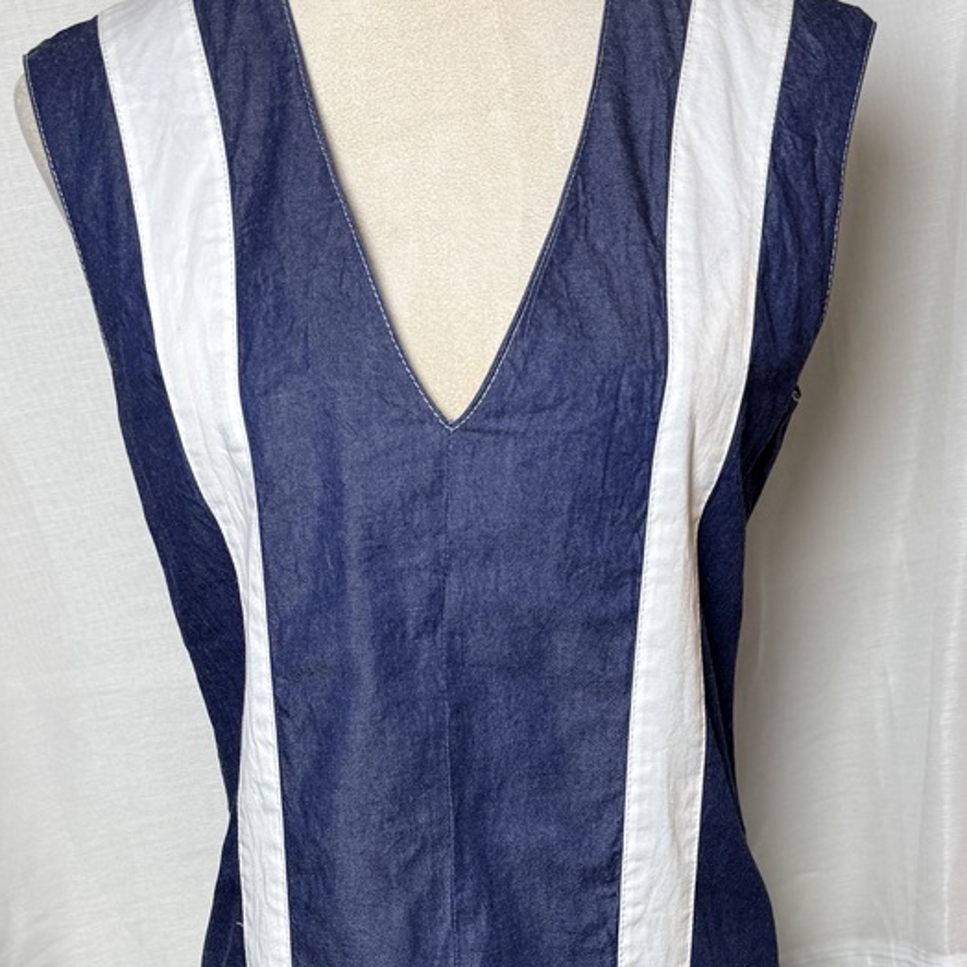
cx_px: 463
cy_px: 979
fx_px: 1707
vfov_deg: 29.4
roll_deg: +1.4
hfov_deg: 31.6
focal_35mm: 54
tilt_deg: -21.1
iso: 100
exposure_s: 1/120
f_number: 1.78
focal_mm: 6.76
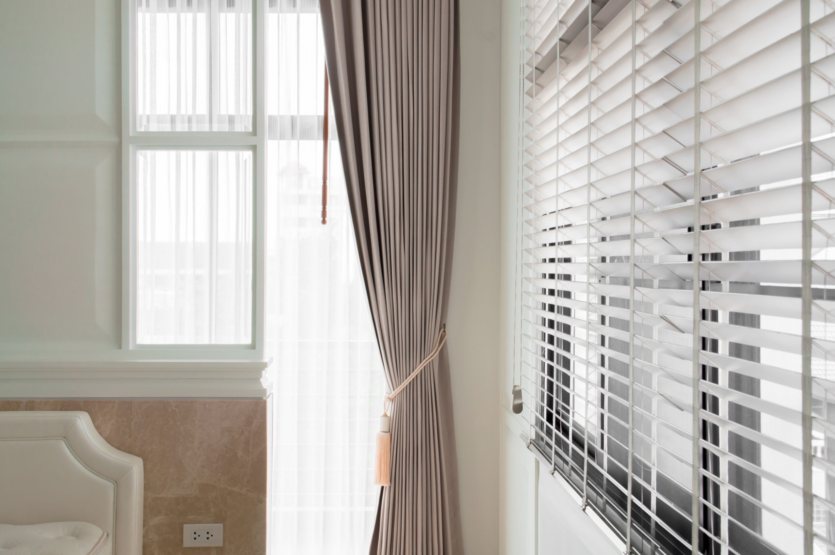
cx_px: 418
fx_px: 1112
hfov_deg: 41.2
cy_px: 278
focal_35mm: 48
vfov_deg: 28.0
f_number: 10
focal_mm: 32
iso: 125
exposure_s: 1/10
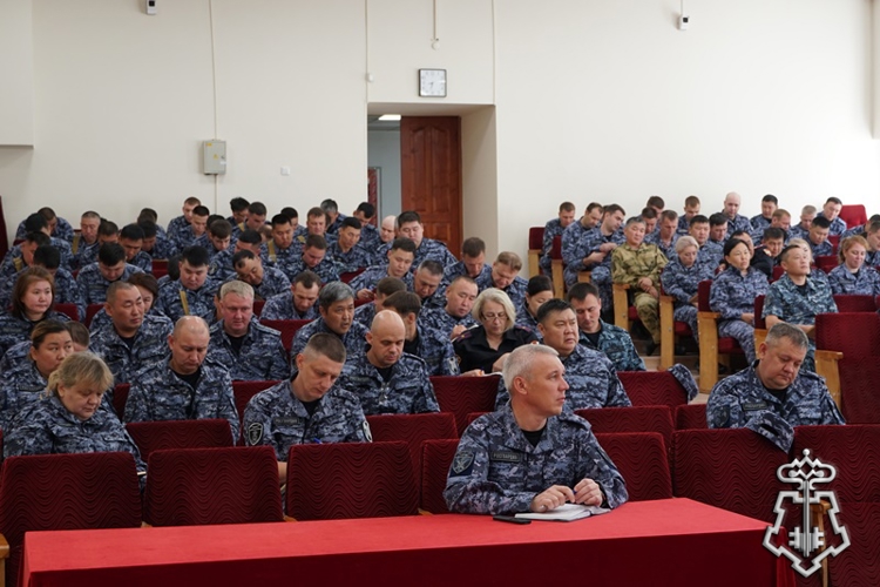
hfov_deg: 35.1
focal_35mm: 57
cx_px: 440
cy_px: 294
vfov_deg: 23.8
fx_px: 1393
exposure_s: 1/60
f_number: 4.5
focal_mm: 38
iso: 500
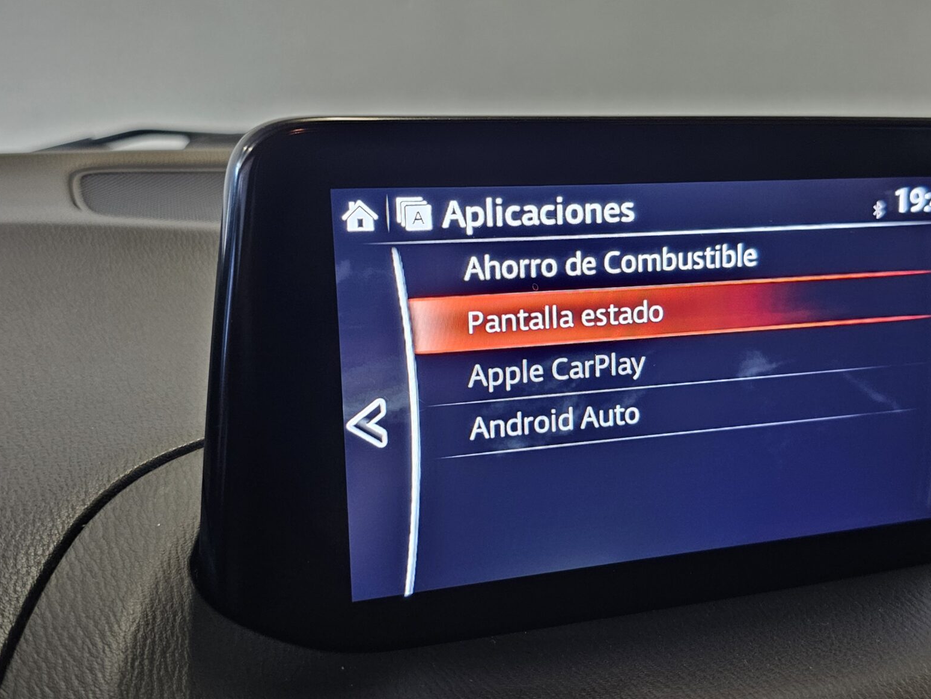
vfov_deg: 37.7
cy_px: 362
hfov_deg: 48.6
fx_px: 1022
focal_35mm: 38
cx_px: 570
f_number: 1.7
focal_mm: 6.3
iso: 320
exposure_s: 1/28.1
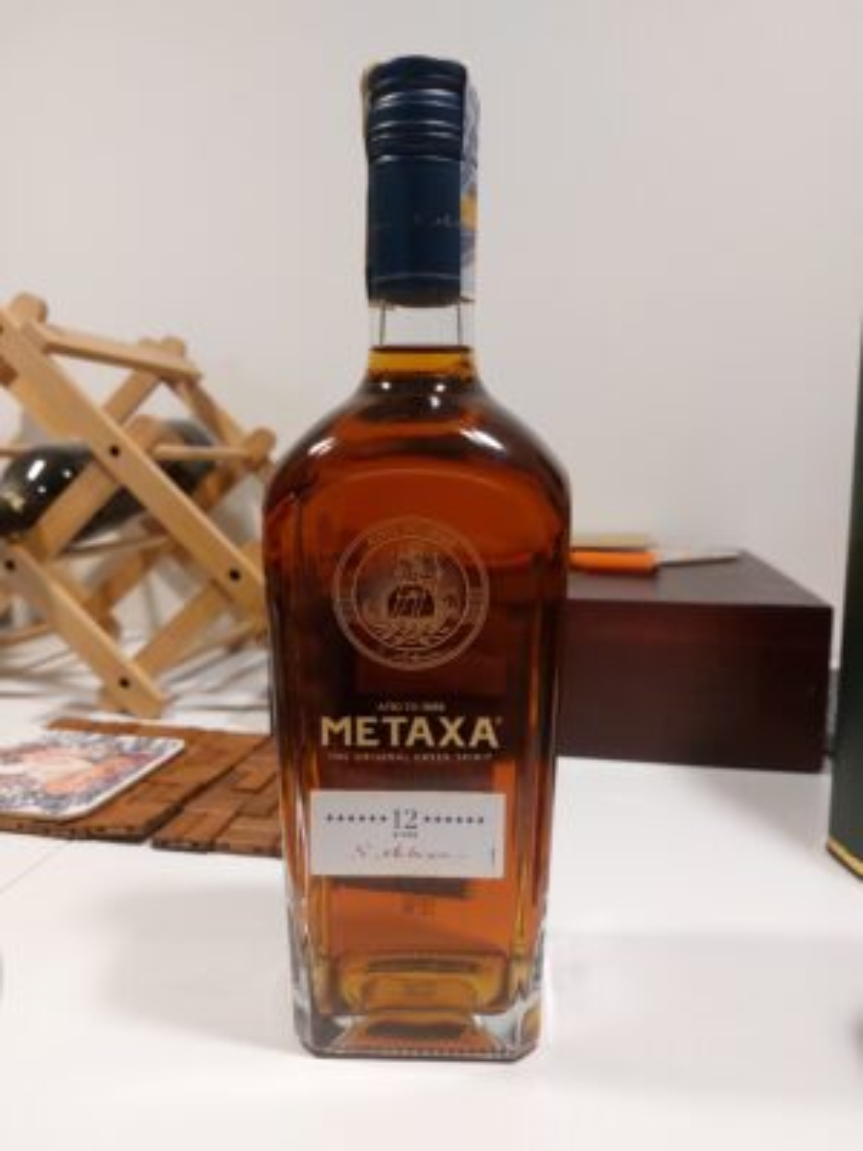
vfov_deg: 69.4
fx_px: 831
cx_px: 432
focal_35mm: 25
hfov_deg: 54.9
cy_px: 576
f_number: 1.8
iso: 200
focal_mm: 5.23
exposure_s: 1/50
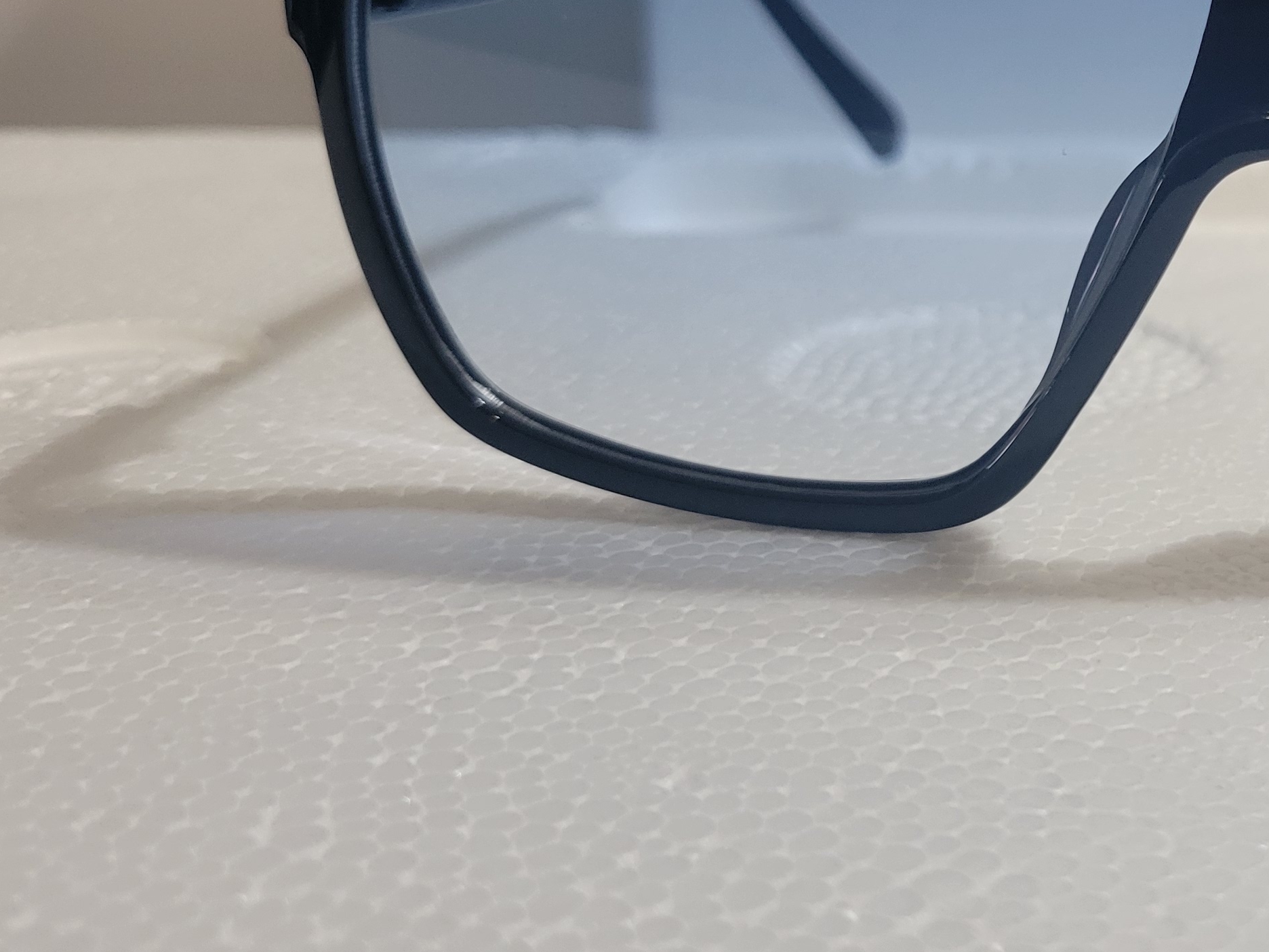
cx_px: 1277
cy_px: 218
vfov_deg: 25.7
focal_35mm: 56
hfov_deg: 31.7
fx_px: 2053
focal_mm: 5.4
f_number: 1.8
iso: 250
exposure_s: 1/60
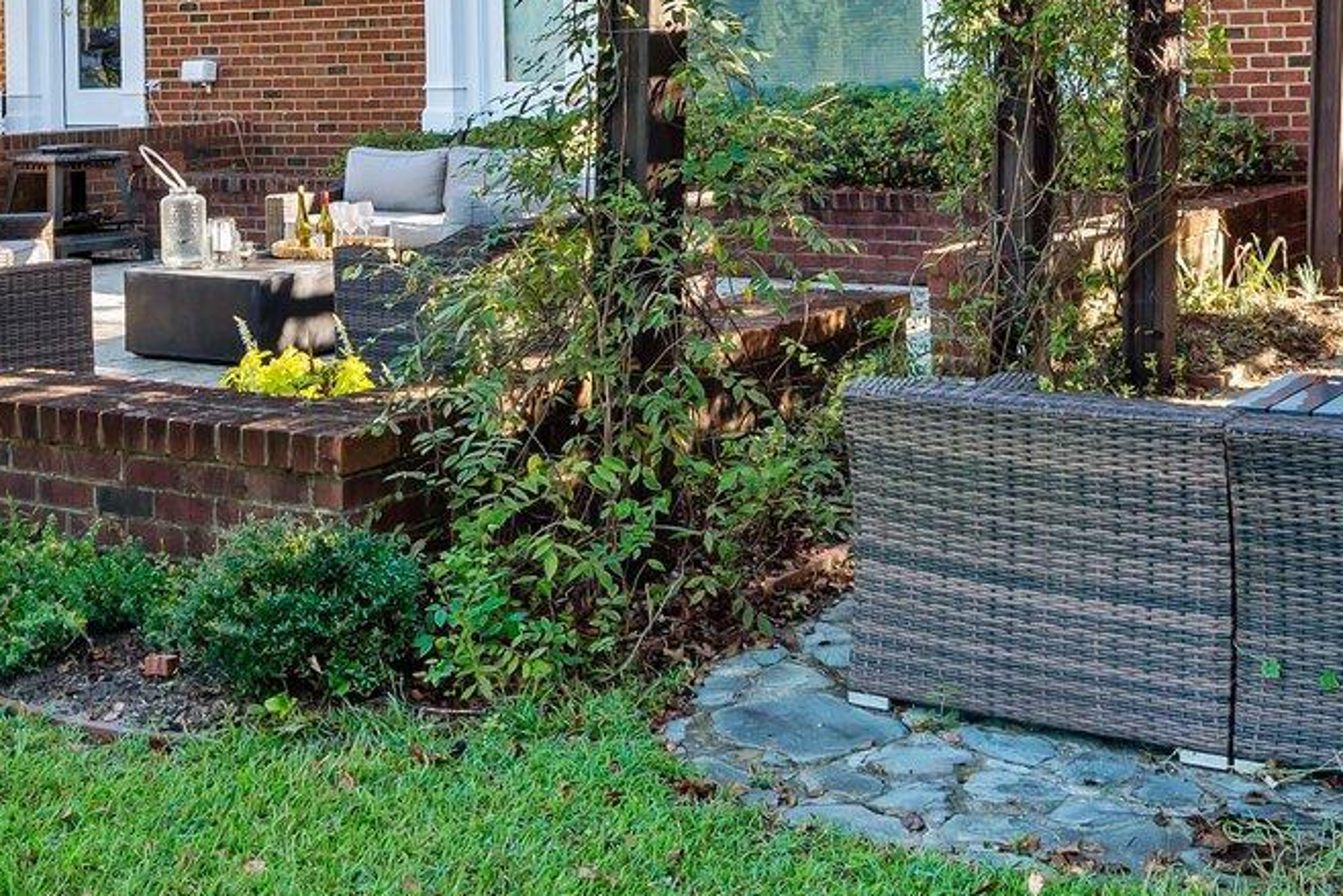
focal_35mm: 56
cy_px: -164
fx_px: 2089
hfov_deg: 35.6
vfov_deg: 22.4
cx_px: 723
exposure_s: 1/50
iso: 250
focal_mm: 18
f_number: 8
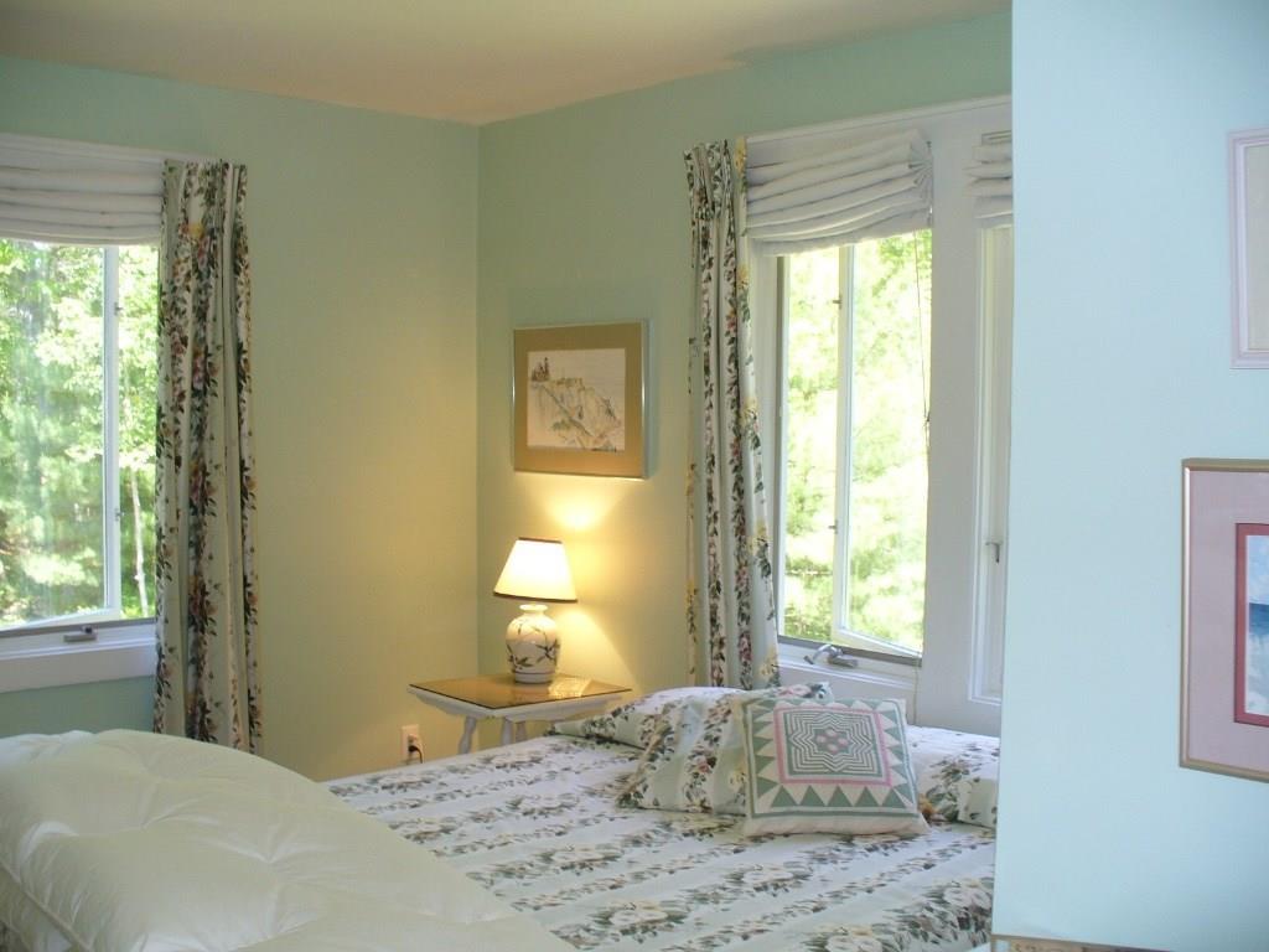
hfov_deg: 50.1
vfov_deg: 38.7
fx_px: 1356
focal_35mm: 37
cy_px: 476
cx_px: 634
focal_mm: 6.1
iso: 100
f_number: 2.8
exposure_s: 1/50
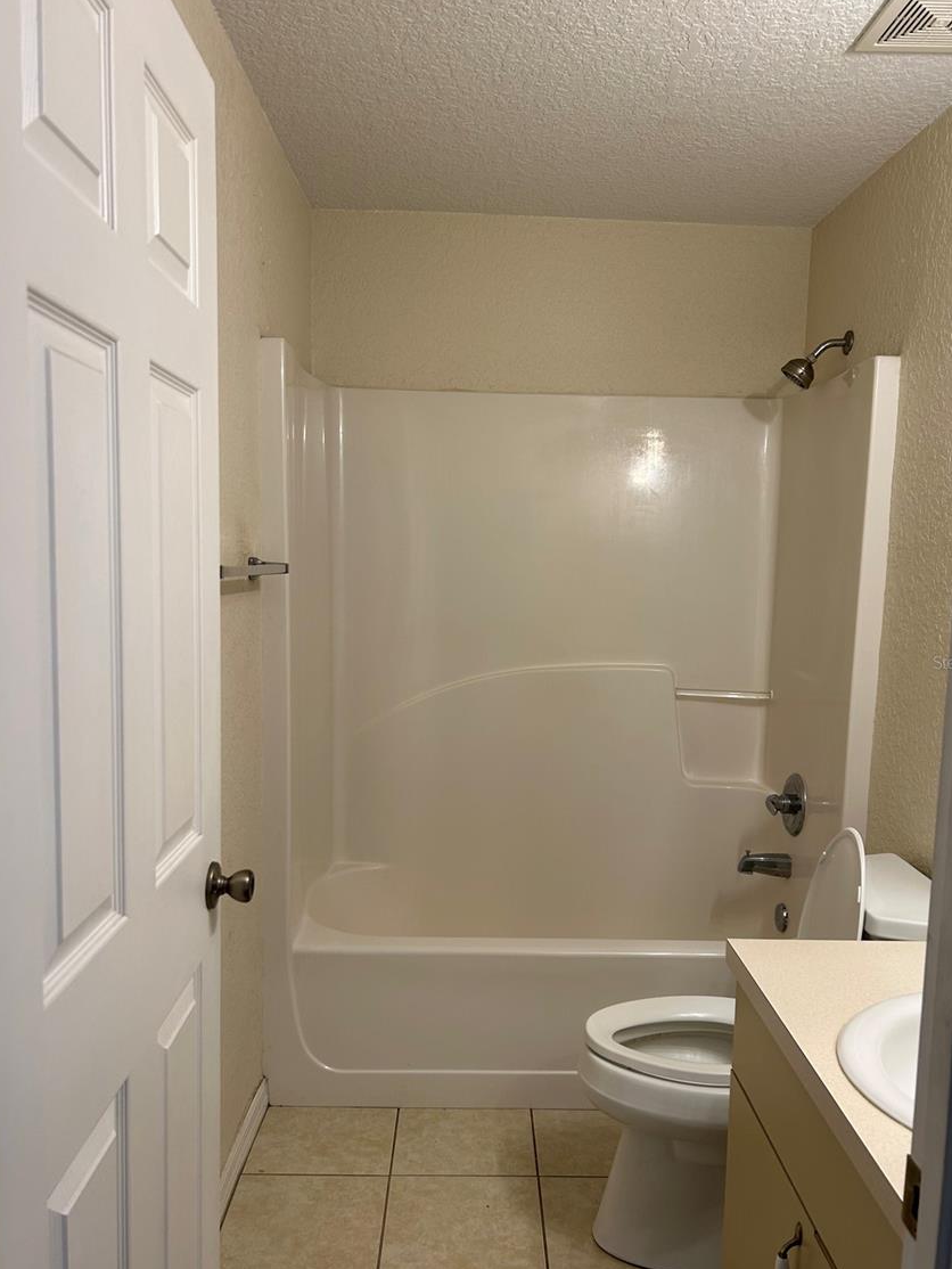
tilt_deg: -5.8
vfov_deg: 63.4
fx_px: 1026
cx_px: 501
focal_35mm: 28
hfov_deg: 49.7
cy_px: 662
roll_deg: -1.3
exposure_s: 1/120
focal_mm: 5.7
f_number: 1.5
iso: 80
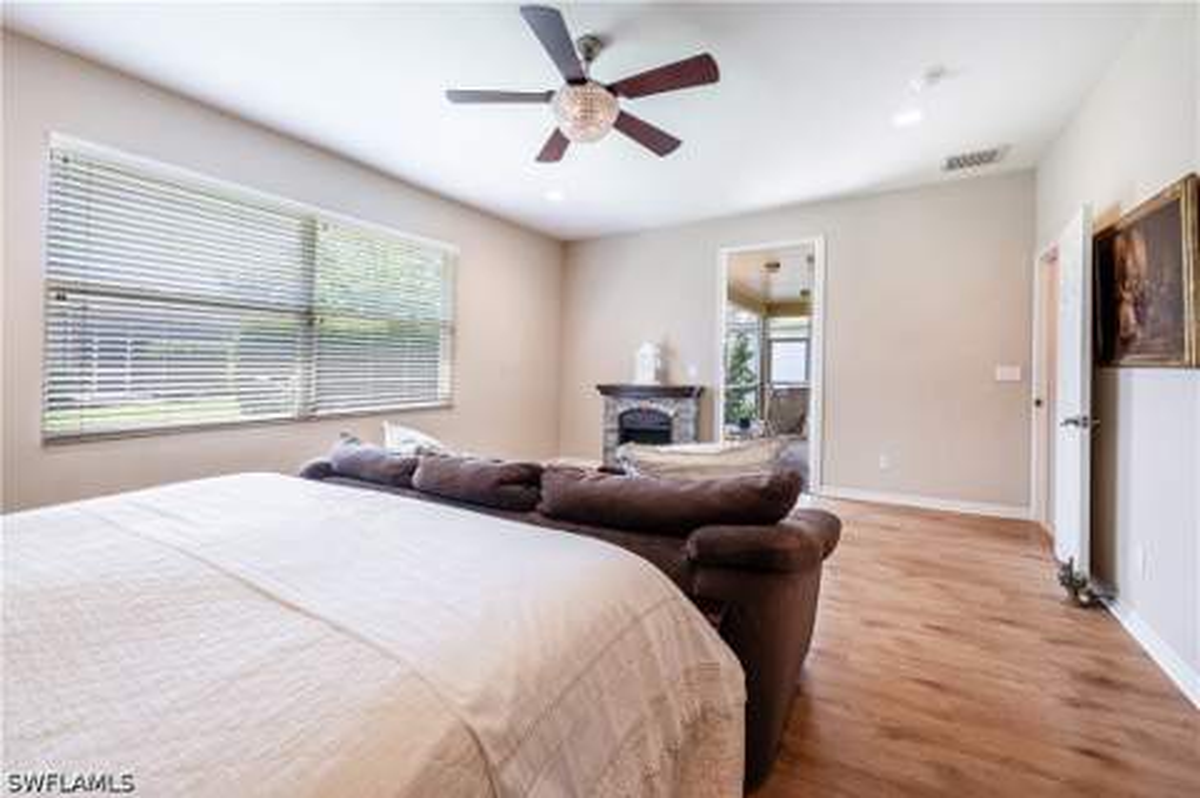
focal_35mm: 14
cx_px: 600
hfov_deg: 104.3
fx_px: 466
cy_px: 399
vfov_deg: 81.1
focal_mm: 14
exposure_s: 1/4
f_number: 11
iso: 125
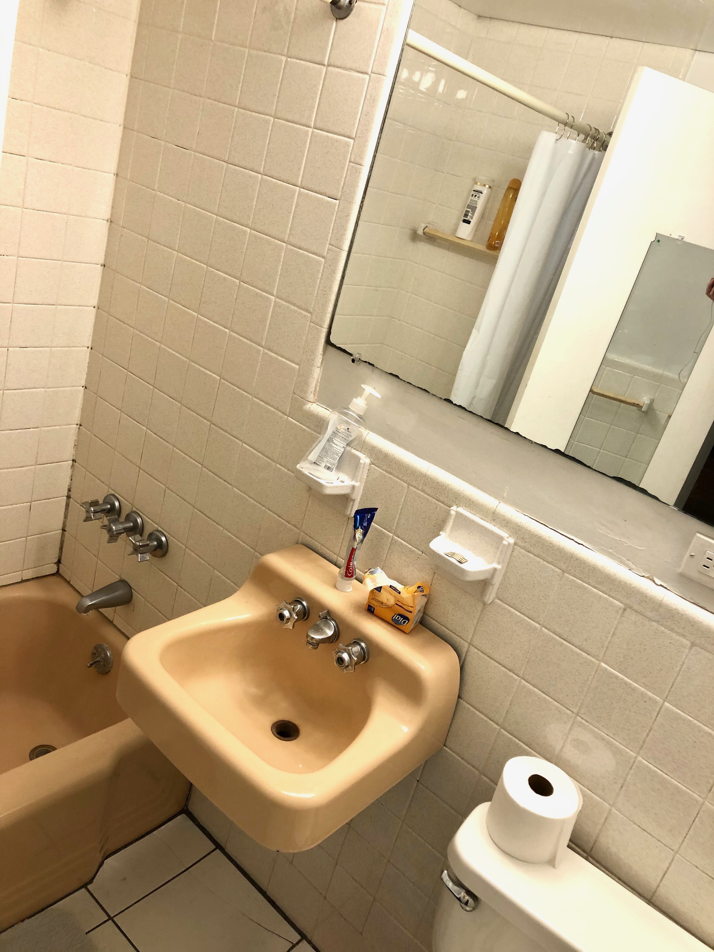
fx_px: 770
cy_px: 476
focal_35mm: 28
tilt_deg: -20.6
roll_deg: -16.0
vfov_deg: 63.4
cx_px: 357
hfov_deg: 49.7
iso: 32
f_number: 1.8
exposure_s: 1/30
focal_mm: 3.99
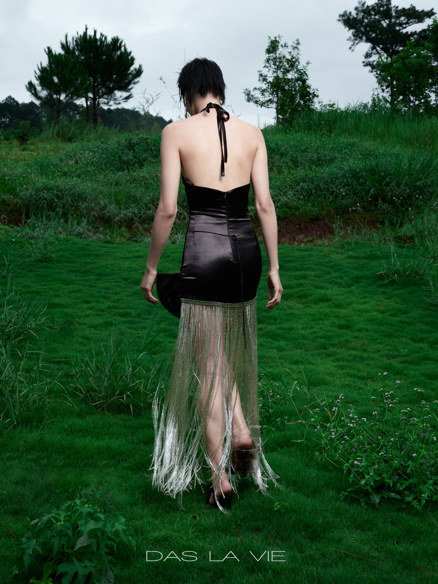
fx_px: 860
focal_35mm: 51
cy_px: 292
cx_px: 219
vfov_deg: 37.5
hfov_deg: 28.6
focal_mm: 64.1
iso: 1000
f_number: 13
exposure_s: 1/50
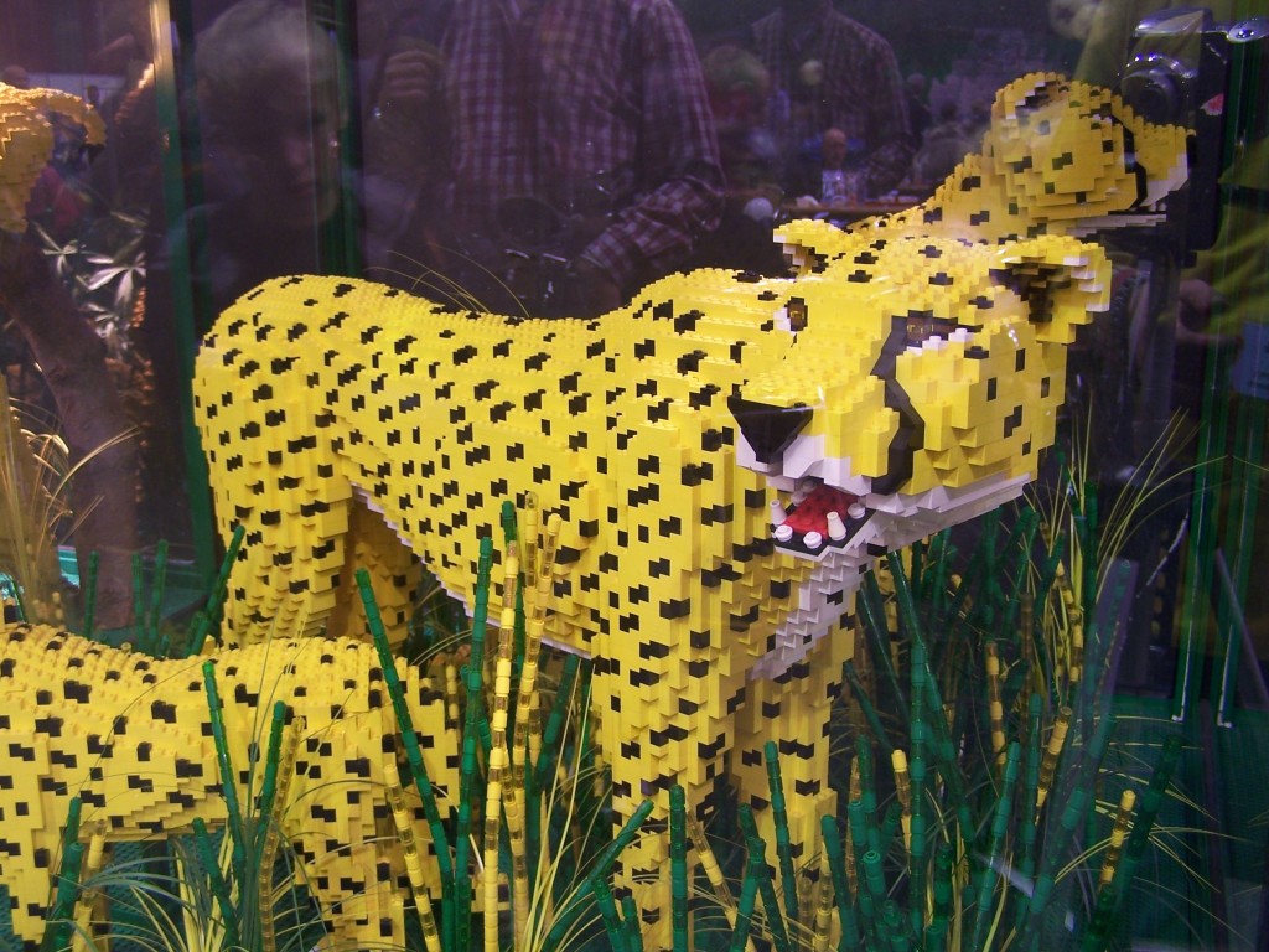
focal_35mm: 38
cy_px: 476
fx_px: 1393
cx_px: 634
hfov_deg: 49.0
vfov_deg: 37.7
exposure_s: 1/2
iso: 80
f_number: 2.8
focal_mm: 6.3
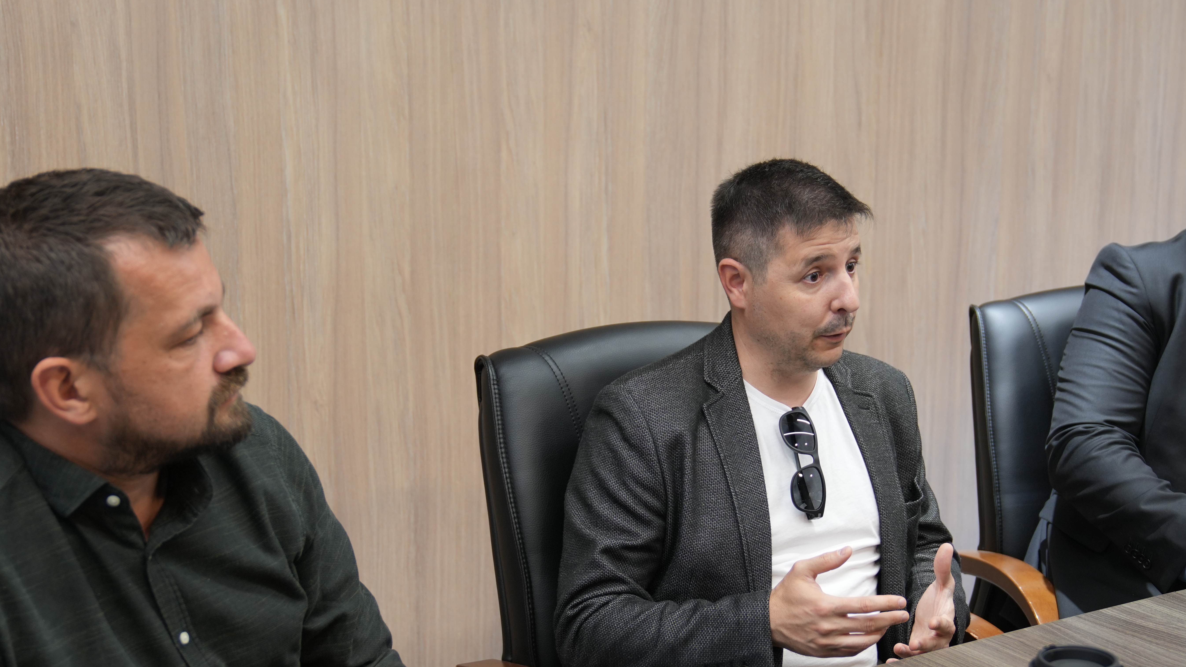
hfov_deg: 36.5
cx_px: 693
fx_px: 1793
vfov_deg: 21.0
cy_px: 432
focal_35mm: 57
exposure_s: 1/100
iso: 400
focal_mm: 34
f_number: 2.8
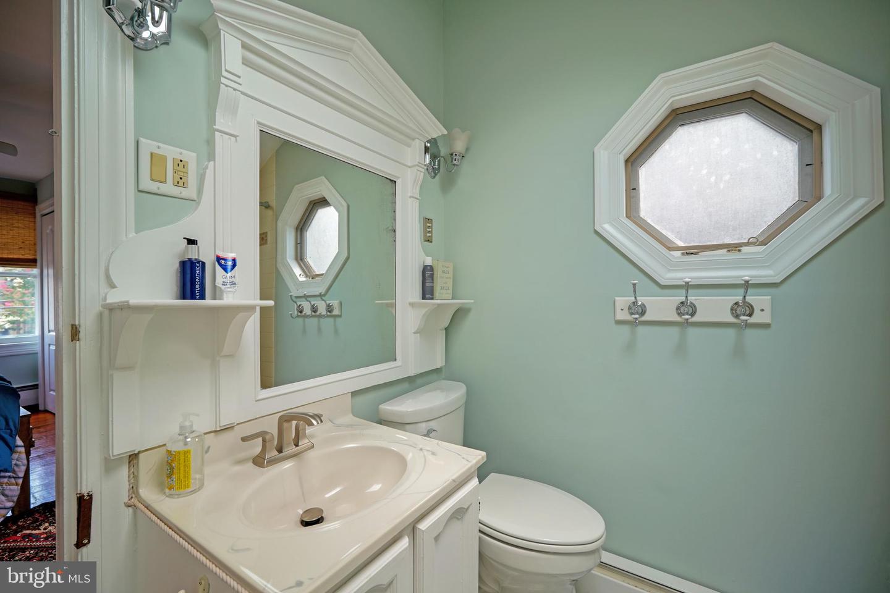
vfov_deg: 77.3
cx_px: 445
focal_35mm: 15
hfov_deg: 100.4
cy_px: 296
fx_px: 371
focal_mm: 10
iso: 100
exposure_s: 1/40
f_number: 3.2
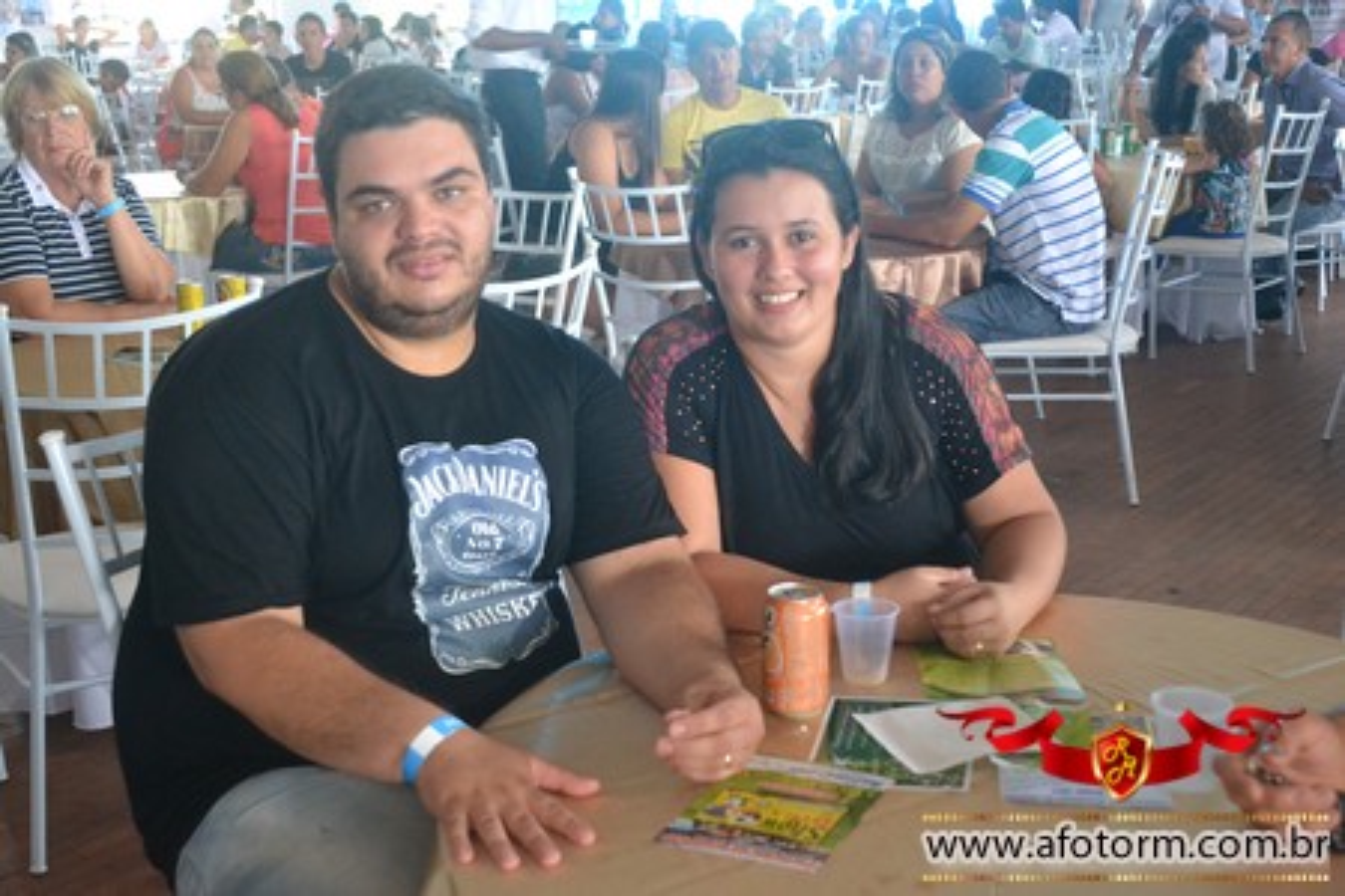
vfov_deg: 28.9
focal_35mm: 46
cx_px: 672
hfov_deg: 42.3
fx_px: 1737
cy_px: 448
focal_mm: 31
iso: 2500
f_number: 4
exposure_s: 1/60
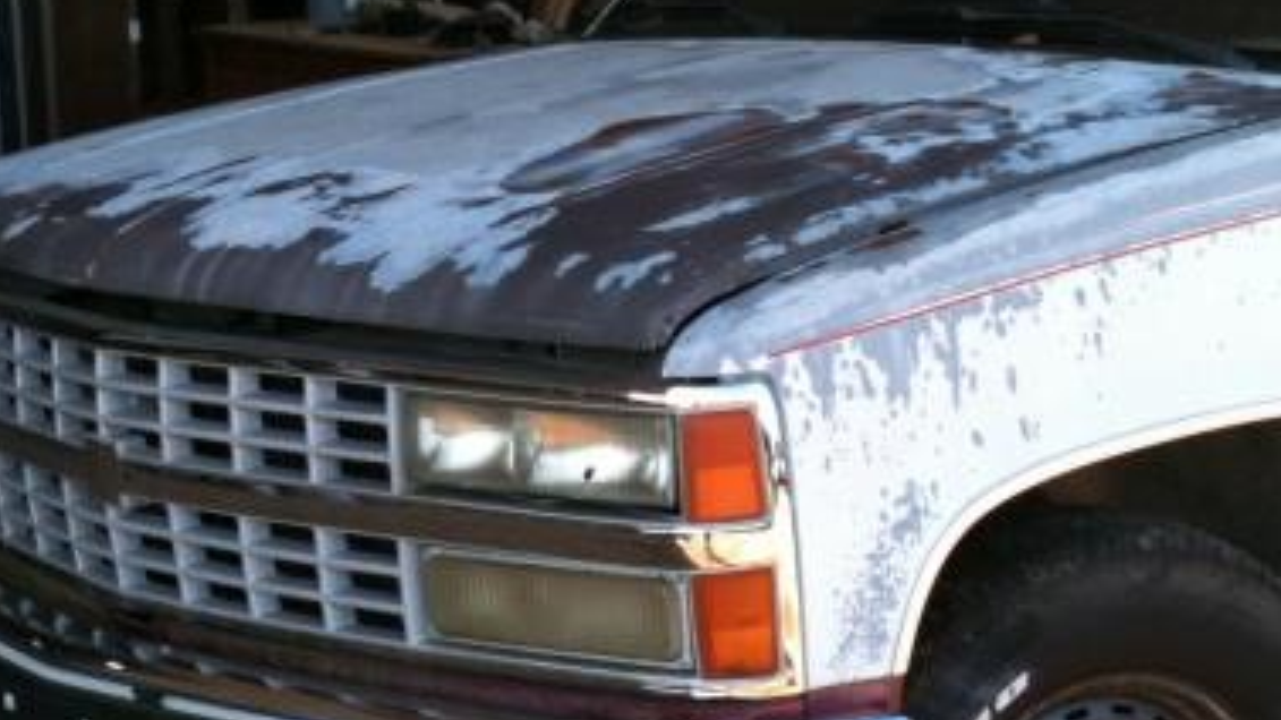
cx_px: 853
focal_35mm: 81
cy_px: 401
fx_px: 2751
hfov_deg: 26.1
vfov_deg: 14.9
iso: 64
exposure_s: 1/283
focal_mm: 3.85
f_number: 2.8
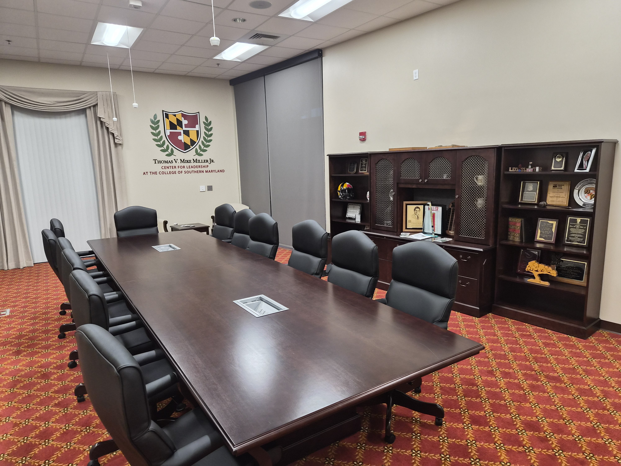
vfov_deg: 58.9
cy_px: 233
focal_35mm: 23
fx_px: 413
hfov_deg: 73.9
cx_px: 310
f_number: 1.8
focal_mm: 5.4
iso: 250
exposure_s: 1/120
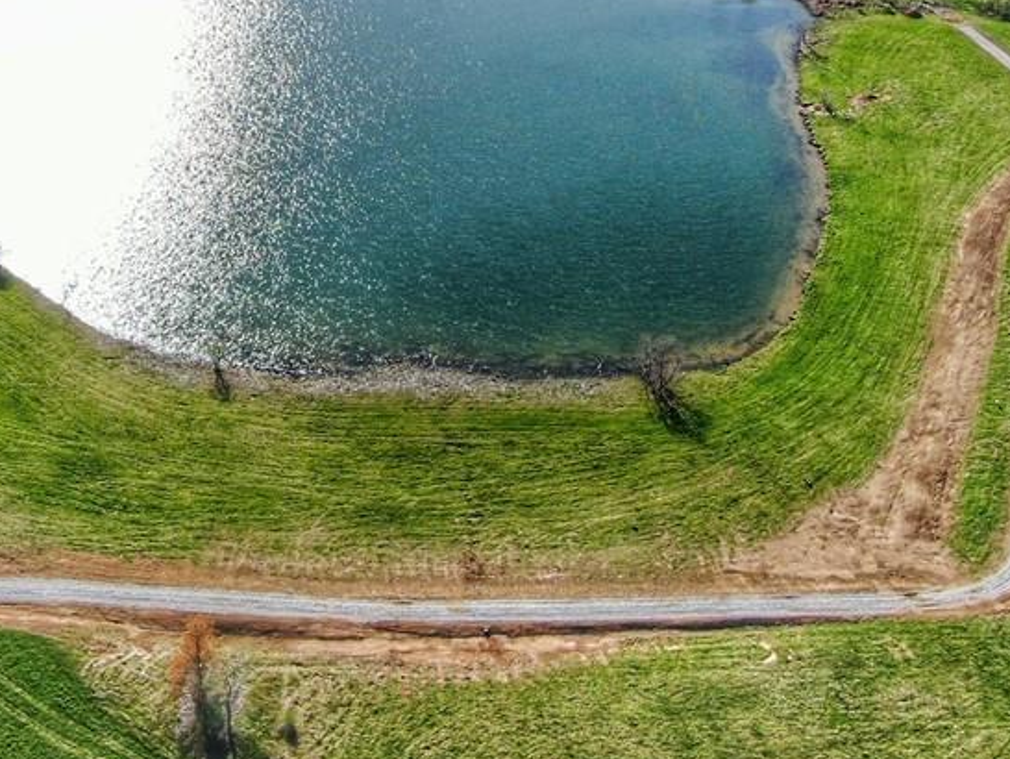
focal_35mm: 45
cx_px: 253
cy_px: 74
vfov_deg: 30.7
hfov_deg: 40.9
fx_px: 1314
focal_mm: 4.39
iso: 100
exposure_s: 1/1000
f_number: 2.8
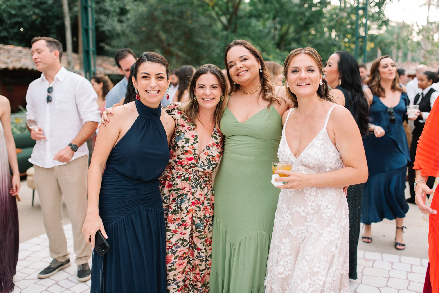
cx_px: 220
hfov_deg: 54.4
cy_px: 146
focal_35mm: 35
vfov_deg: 37.9
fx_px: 427
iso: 400
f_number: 2
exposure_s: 1/320
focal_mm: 35
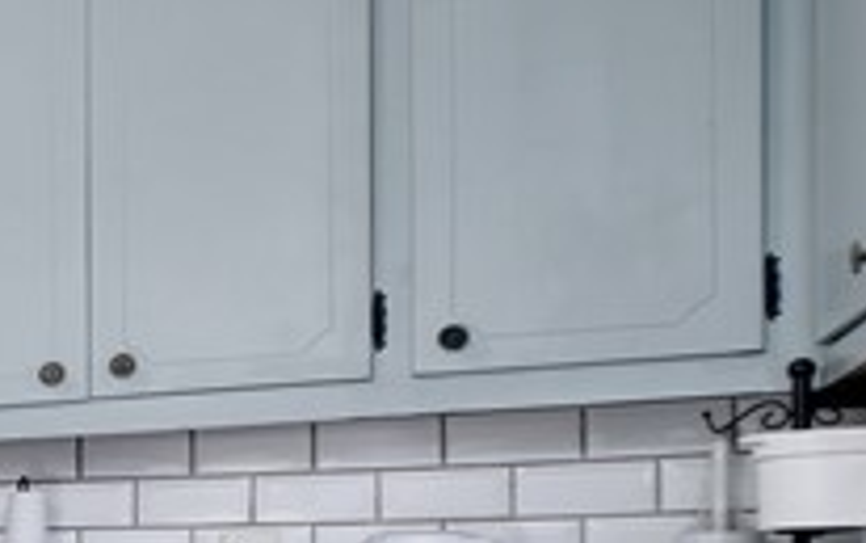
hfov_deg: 17.1
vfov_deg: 16.9
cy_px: 572
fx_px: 1771
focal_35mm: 75
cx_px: -994
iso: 400
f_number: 7.1
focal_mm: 14
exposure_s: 1/125
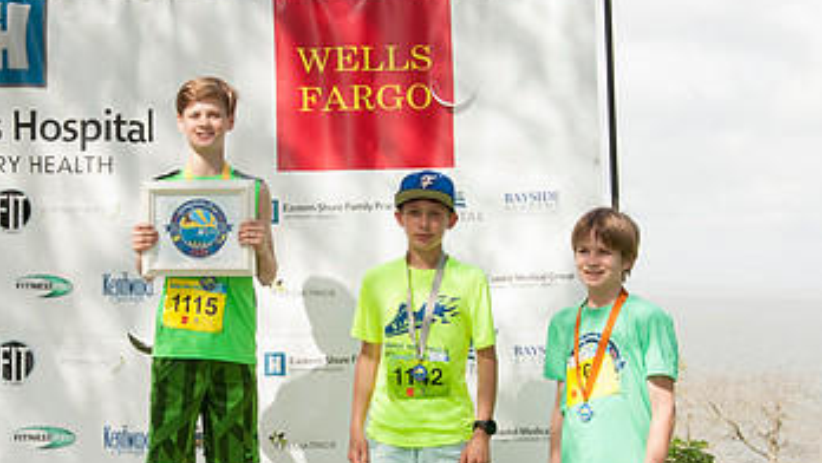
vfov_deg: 14.9
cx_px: 239
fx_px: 1766
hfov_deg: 26.0
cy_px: 327
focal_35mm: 81
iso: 250
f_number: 9
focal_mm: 31
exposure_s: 1/200
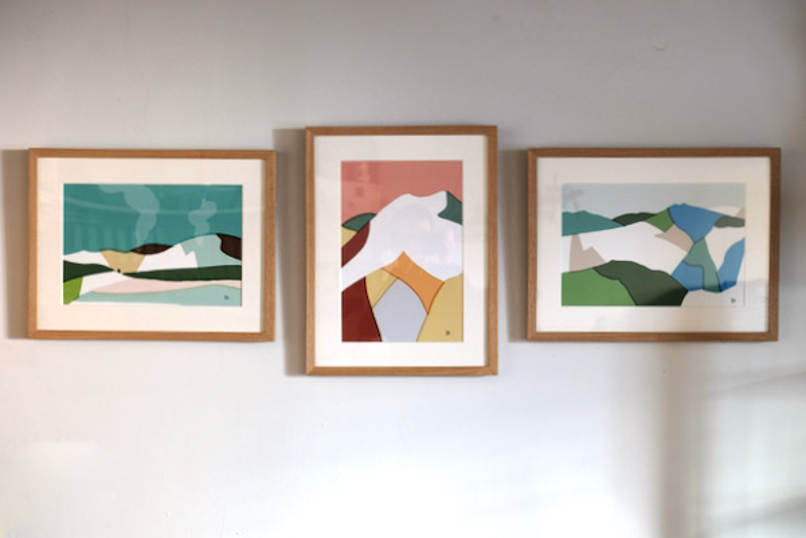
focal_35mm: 67
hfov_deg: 30.1
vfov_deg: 20.3
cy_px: 269
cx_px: 403
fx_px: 1500
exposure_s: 1/5.3
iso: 200
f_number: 4
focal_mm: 44.4
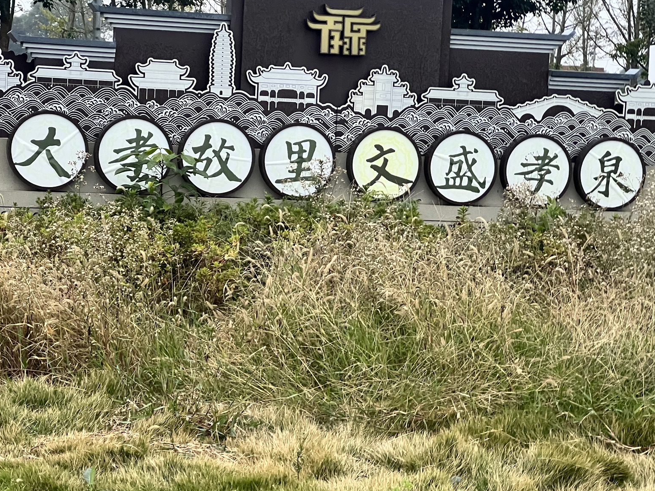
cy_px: 268
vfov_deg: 14.8
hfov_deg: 19.6
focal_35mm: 100
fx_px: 1892
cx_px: 321
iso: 320
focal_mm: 9
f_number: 2.8
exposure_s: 1/60
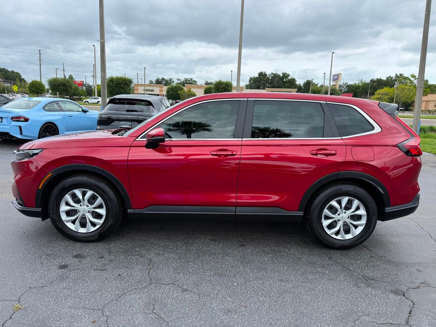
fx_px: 302
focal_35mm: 24
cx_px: 218
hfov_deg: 71.6
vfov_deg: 56.8
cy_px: 164
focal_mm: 6.76
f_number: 1.78
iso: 80
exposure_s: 1/2703
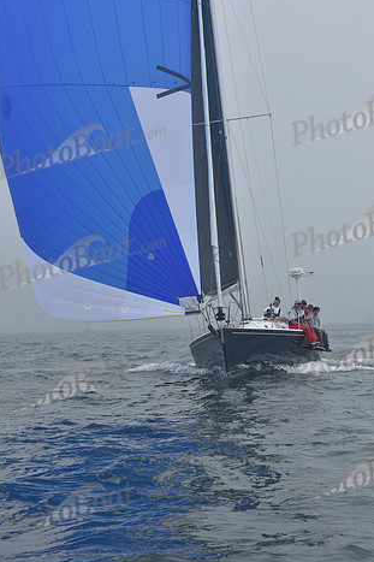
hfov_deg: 15.7
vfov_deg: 23.4
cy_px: 306
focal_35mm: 87
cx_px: 229
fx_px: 1357
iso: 250
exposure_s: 1/800
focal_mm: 70
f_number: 9
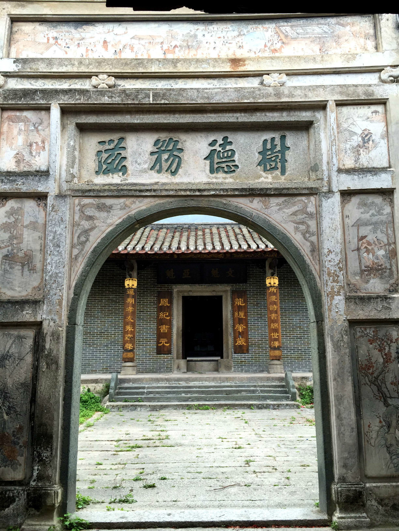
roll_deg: +0.8
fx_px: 446
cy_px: 266
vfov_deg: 61.7
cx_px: 200
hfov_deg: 48.2
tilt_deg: +12.1
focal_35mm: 29
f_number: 2.2
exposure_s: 1/557
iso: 32
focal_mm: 4.15
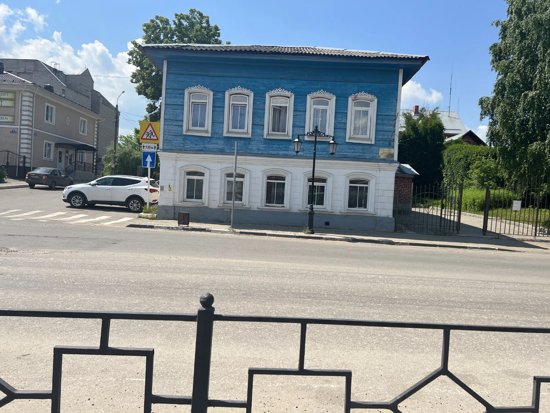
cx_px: 275
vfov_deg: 53.1
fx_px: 413
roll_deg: -2.2
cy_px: 206
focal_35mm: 26
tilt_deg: +0.4
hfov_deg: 67.3
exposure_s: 1/5319
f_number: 1.5
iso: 50
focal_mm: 5.7
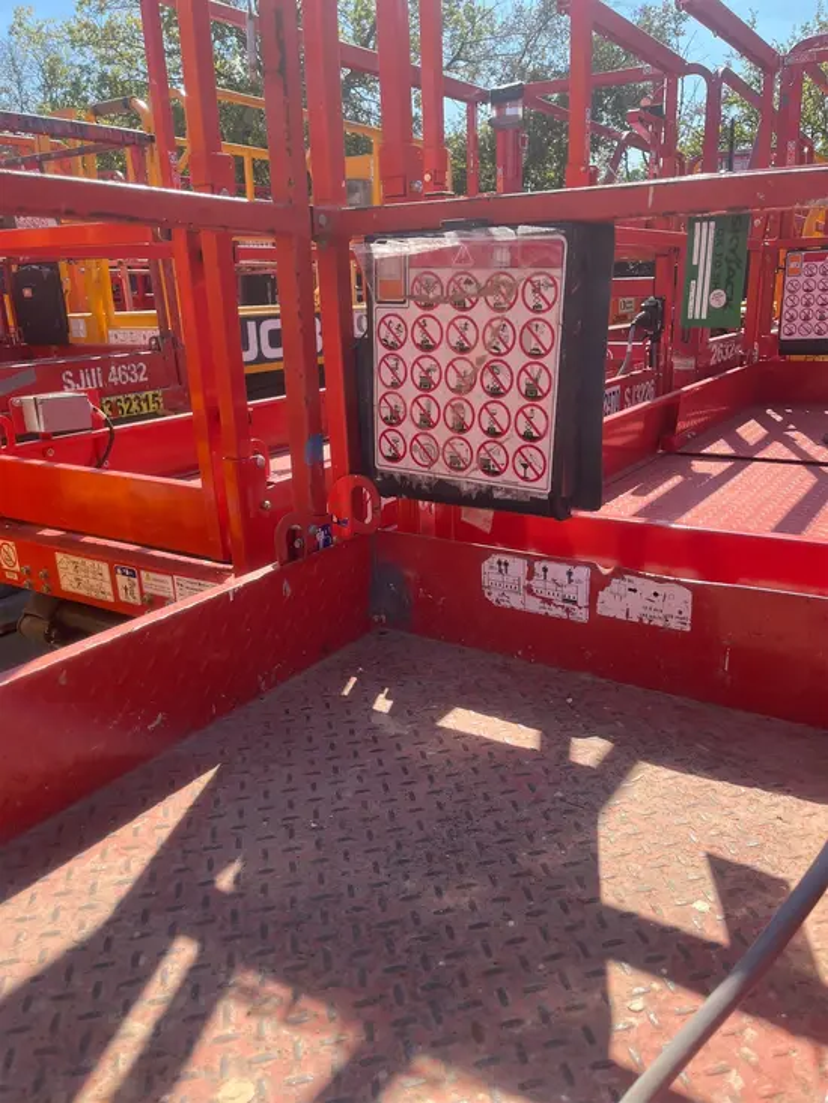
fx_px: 829
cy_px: 552
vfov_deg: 67.3
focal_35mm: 26
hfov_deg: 53.1
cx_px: 414
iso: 50
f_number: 1.6
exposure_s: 1/1339
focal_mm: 5.1
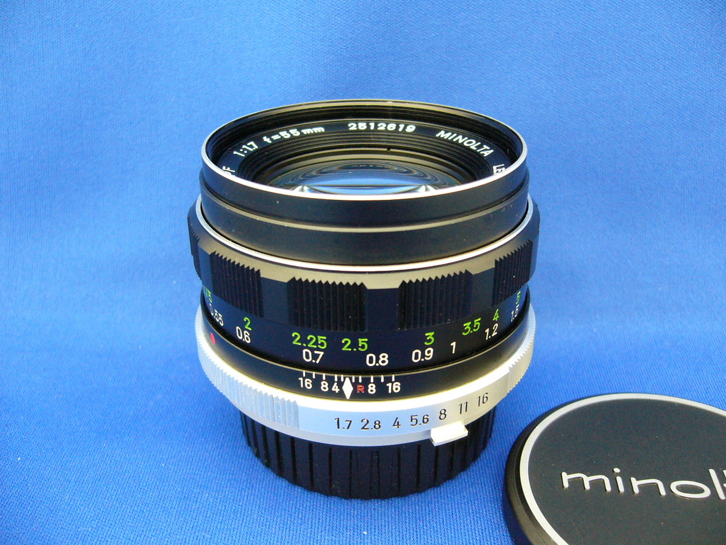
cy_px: 272
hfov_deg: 52.6
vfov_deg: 40.7
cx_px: 363
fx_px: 734
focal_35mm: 35
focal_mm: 5.8
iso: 200
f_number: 2.8
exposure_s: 1/8
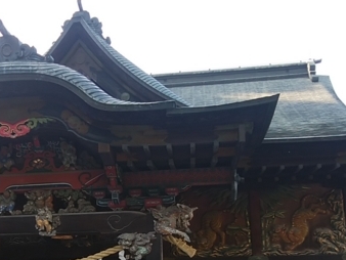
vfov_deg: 27.2
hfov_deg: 36.3
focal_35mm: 52
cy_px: 230
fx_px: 520
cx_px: 105
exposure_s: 1/136
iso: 32
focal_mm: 3
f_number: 2
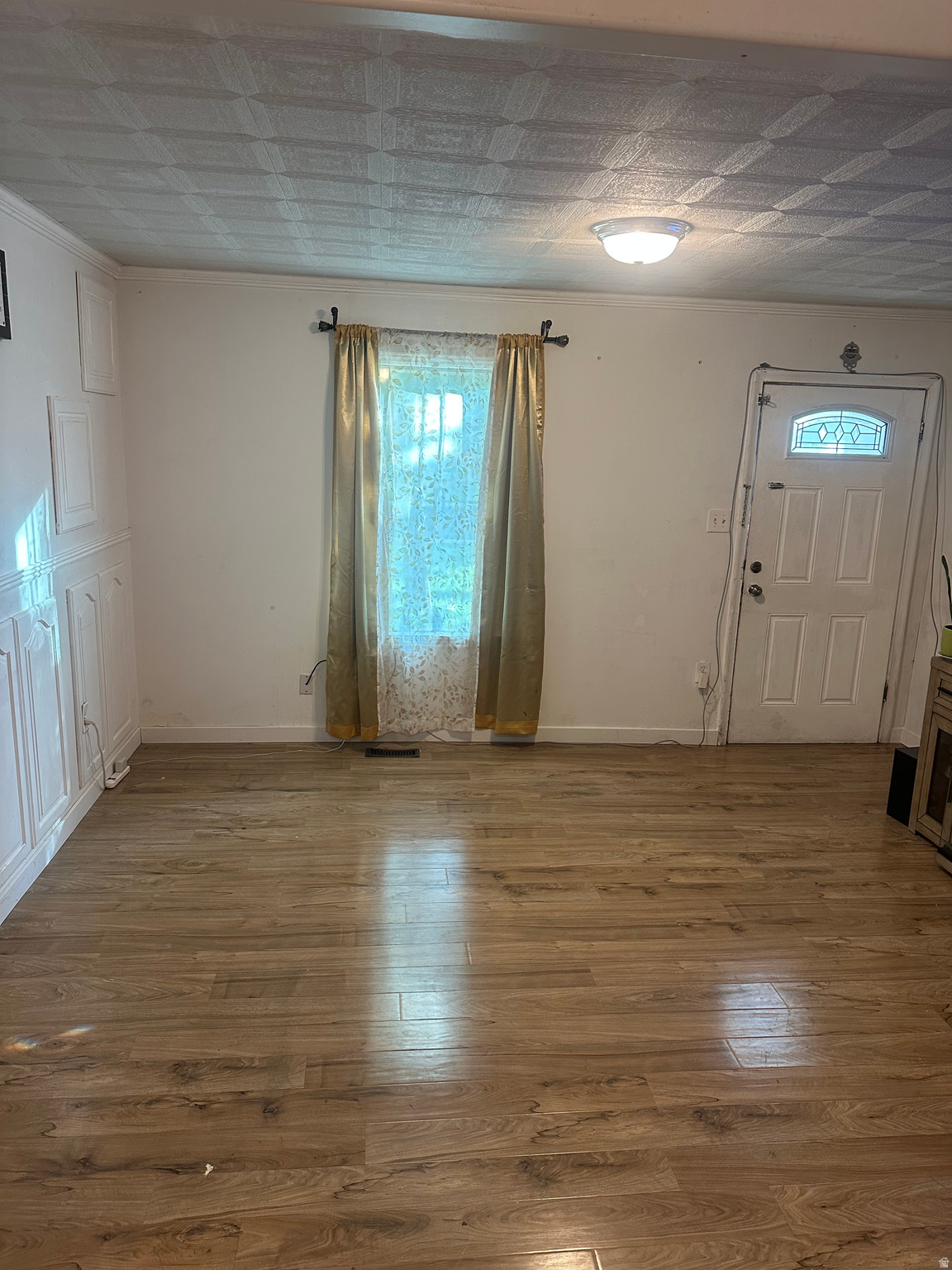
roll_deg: -2.5
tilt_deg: -12.0
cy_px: 635
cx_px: 476
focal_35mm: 24
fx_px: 880
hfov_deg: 56.8
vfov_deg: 71.6
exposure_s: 1/60
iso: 250
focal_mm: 6.86
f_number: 1.78
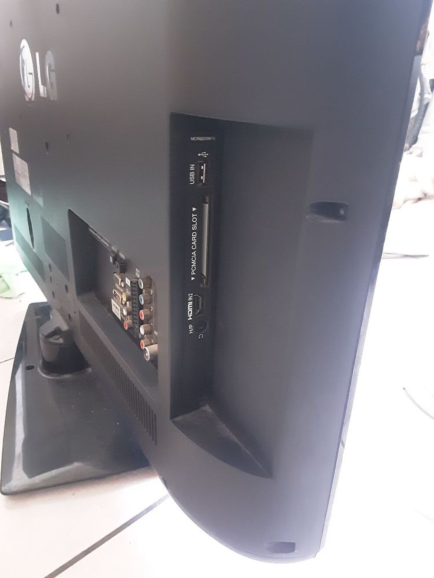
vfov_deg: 63.4
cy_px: 289
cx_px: 217
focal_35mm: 28
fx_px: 468
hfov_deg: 49.8
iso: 800
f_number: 1.9
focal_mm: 2.9
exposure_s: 1/17
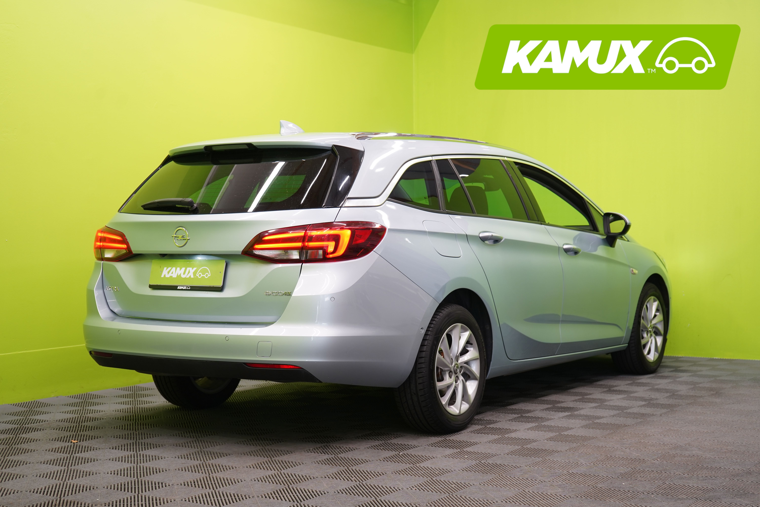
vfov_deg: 25.5
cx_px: 380
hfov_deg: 37.5
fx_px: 1119
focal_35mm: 53
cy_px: 254
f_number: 5
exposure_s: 1/30
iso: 400
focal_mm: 53
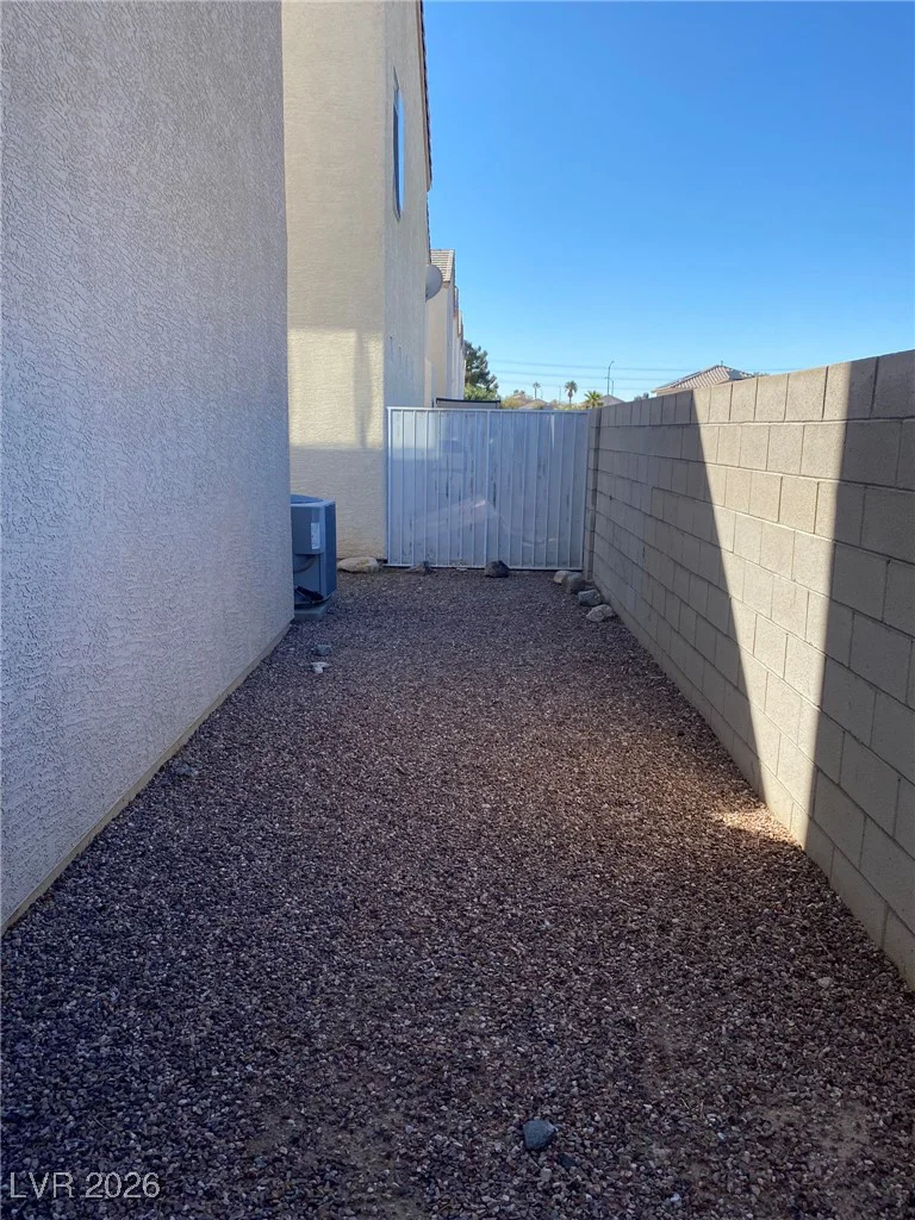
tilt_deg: -7.9
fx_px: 916
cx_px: 458
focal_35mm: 26
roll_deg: -1.9
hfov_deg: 53.1
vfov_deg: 67.3
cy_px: 610
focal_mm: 4.25
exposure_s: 1/1701
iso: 32
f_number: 1.8
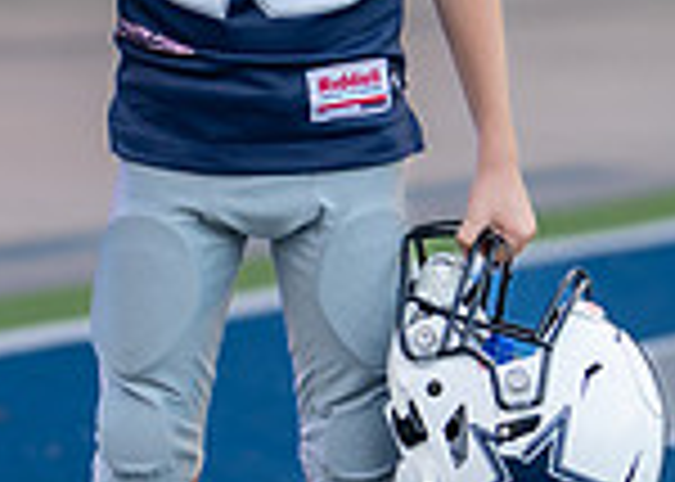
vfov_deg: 5.6
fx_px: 4944
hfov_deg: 7.8
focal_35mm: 258
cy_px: 238
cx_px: 269
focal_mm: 50
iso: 100
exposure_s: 1/400
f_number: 1.2
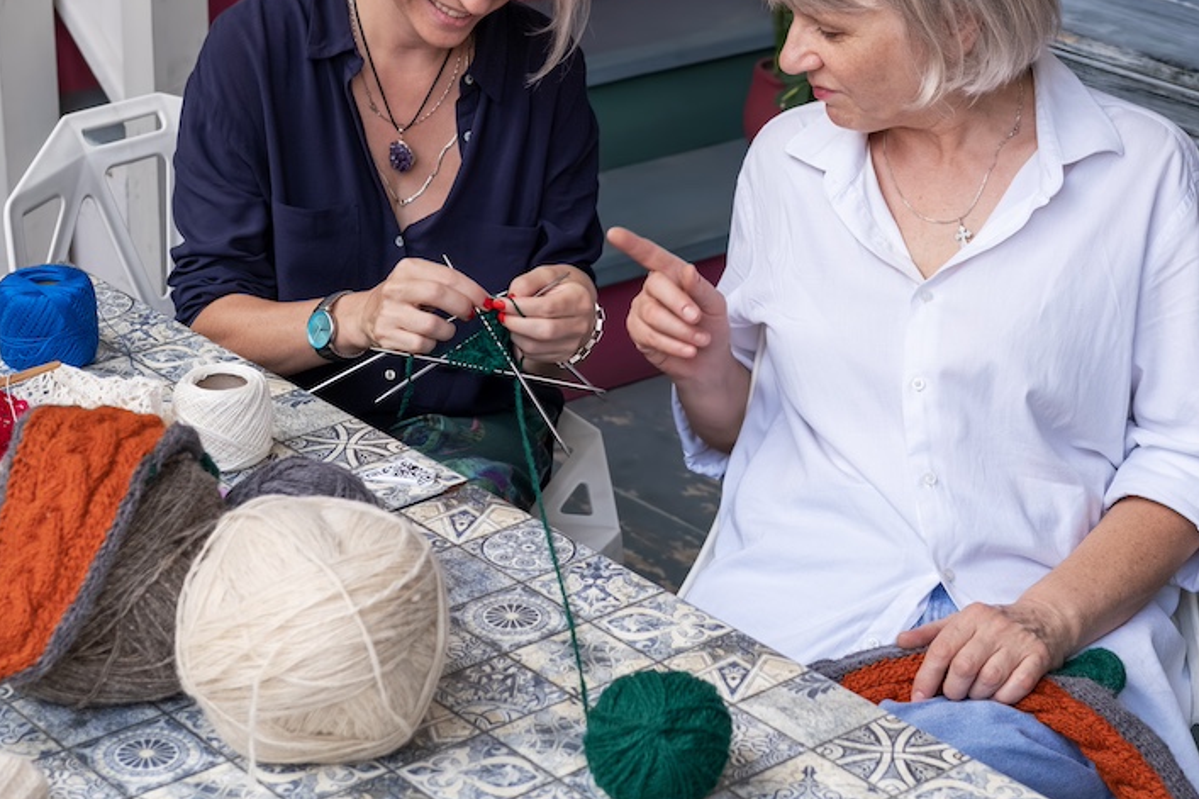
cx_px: 651
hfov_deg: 23.4
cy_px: 170
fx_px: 2897
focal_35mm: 87
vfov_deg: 15.6
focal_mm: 35
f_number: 4
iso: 640
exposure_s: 1/350
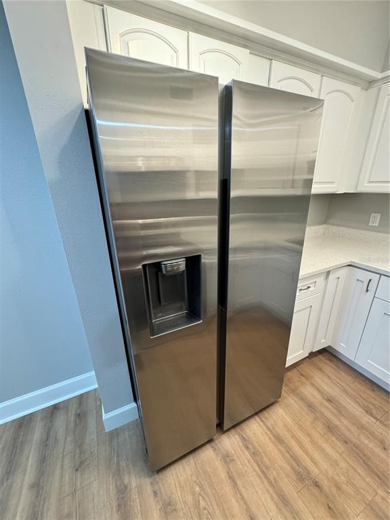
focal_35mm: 14
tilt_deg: -18.1
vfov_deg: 102.1
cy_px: 260
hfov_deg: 85.7
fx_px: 210
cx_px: 195
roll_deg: +2.1
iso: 400
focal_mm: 2.22
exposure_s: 1/60
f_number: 2.2
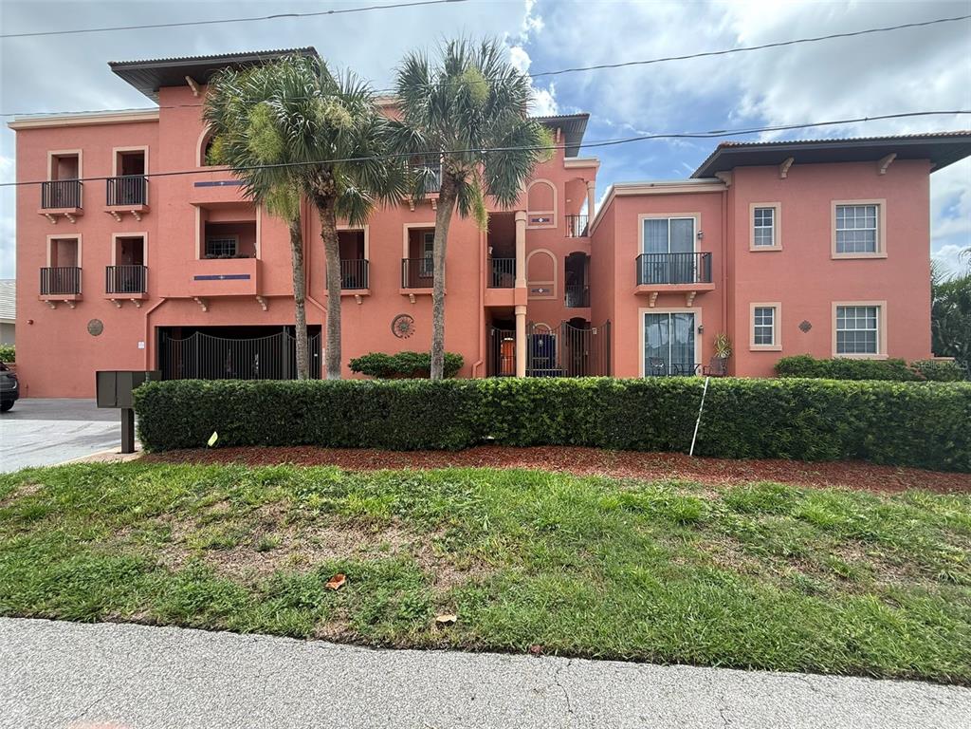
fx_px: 393
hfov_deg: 102.1
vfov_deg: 85.7
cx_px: 486
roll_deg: +0.2
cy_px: 364
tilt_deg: -0.3
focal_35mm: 14
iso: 50
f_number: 2.2
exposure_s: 1/363
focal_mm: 2.22
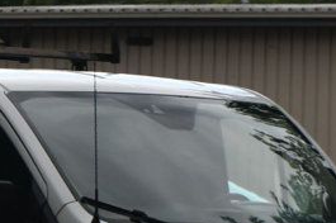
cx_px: -3
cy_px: 161
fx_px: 4437
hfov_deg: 4.3
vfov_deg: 2.9
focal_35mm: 476
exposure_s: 1/250
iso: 200
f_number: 5.6
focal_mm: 82
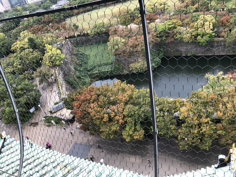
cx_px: 118
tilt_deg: -34.4
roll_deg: +17.3
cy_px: 88
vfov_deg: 48.2
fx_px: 198
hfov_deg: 61.7
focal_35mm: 29
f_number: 1.8
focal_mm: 3.99
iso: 25
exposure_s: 1/120
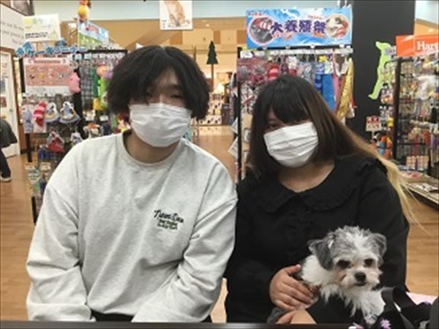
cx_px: 220
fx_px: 393
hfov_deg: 58.4
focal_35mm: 31
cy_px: 164
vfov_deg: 45.4
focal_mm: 3.3
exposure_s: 1/33
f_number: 2.4
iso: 80
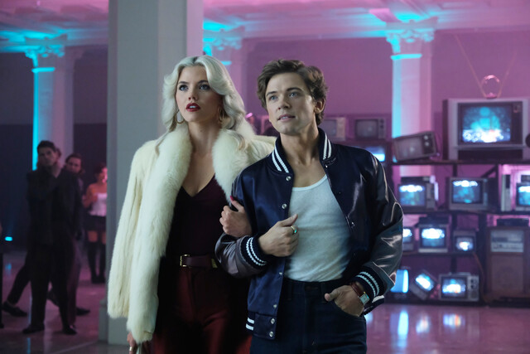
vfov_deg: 18.2
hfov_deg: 27.0
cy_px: 177
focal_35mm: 75
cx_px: 265
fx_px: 1104
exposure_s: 1/160
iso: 4000
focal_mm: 50
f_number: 3.6
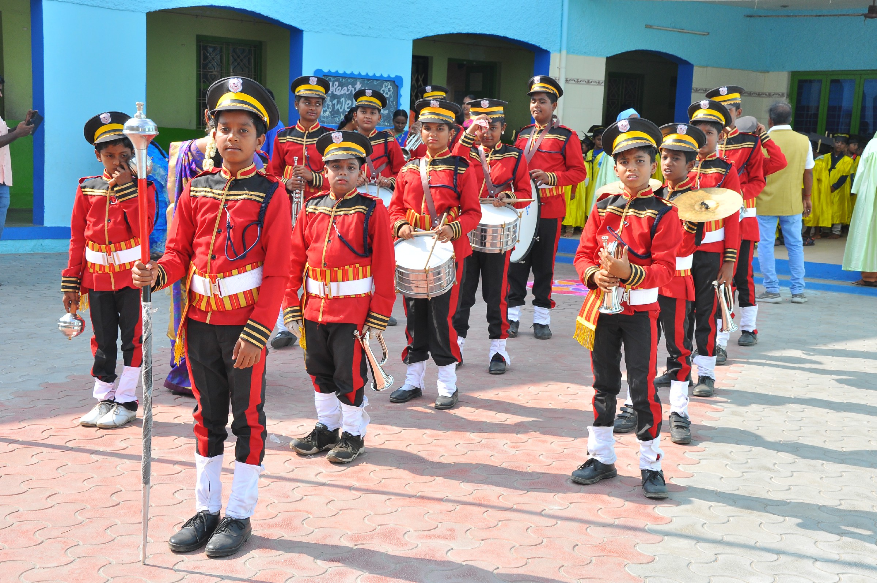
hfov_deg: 38.9
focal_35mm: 51
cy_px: 292
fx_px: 1241
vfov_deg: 26.4
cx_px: 438
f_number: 10
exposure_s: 1/125
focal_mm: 34
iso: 200
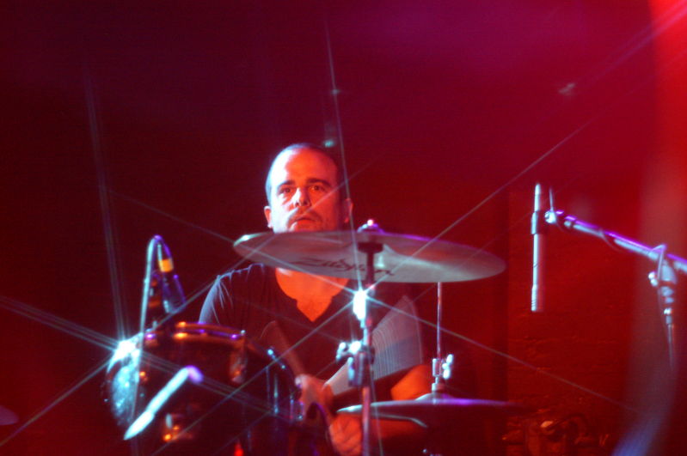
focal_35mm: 75
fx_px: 1430
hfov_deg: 27.0
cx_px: 344
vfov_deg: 18.1
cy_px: 228
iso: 1600
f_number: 2
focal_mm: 50
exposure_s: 1/15
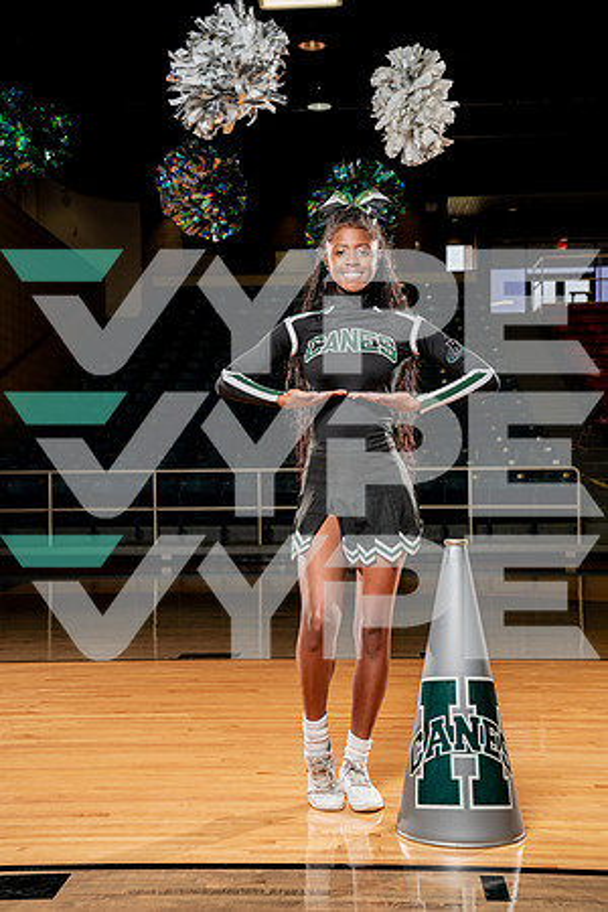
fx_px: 1343
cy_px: 456
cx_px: 304
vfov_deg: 37.5
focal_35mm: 53
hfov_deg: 25.5
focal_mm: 53
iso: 200
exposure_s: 1/250
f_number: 5.6
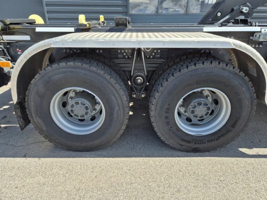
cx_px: 134
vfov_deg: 58.9
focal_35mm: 23
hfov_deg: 73.9
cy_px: 100
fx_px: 177
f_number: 1.8
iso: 25
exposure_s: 1/788
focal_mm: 5.4
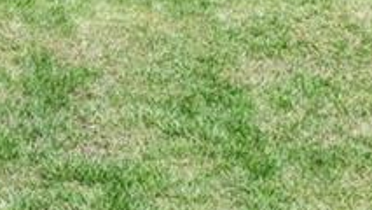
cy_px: -175
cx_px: -217
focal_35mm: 151
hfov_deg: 13.3
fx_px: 1490
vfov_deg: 7.8
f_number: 6.3
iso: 100
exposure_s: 1/400
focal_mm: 20
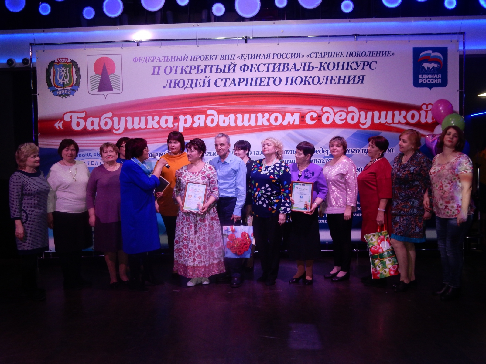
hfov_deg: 51.4
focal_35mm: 36
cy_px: 182
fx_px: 505
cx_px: 243
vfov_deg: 39.7
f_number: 4
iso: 280
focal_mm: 6.4
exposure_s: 1/30
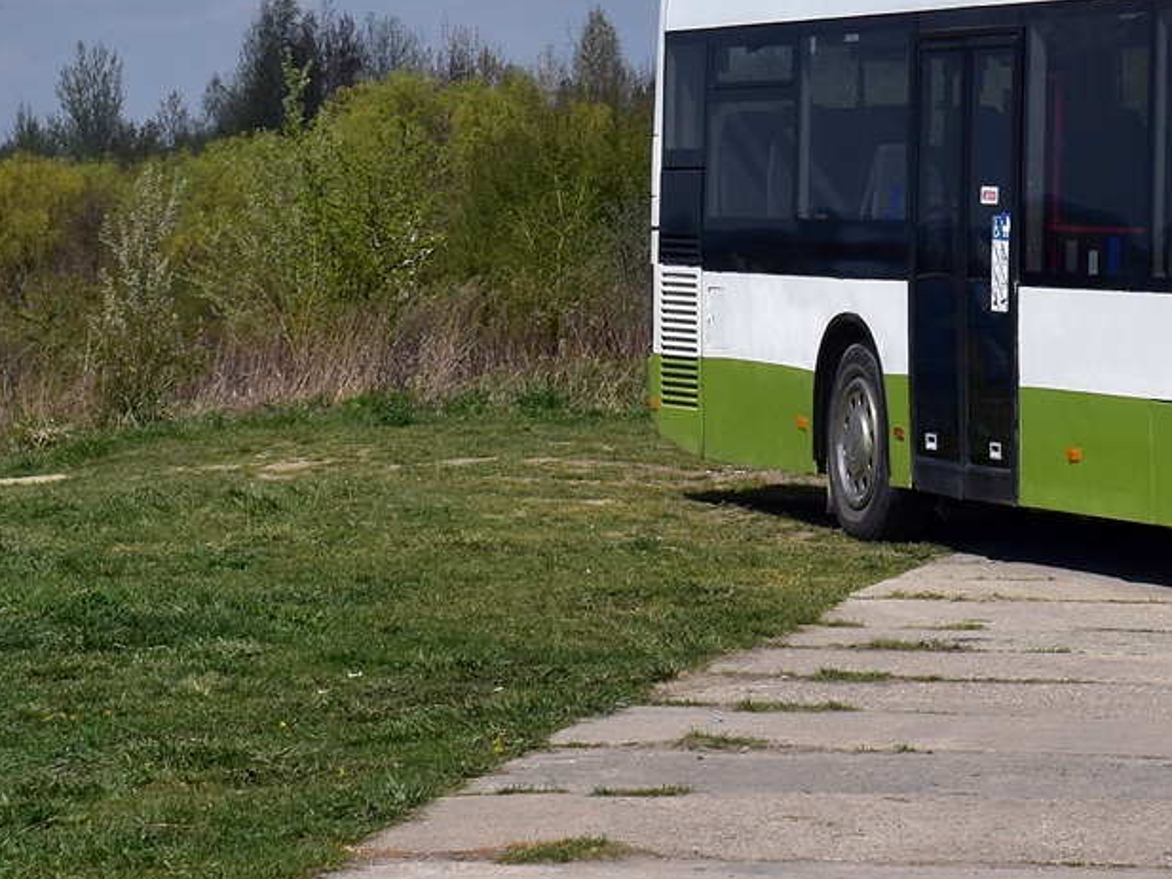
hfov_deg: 13.3
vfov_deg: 10.2
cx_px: 1580
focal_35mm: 143
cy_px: -234
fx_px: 4843
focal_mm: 34
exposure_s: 1/640
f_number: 13
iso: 200
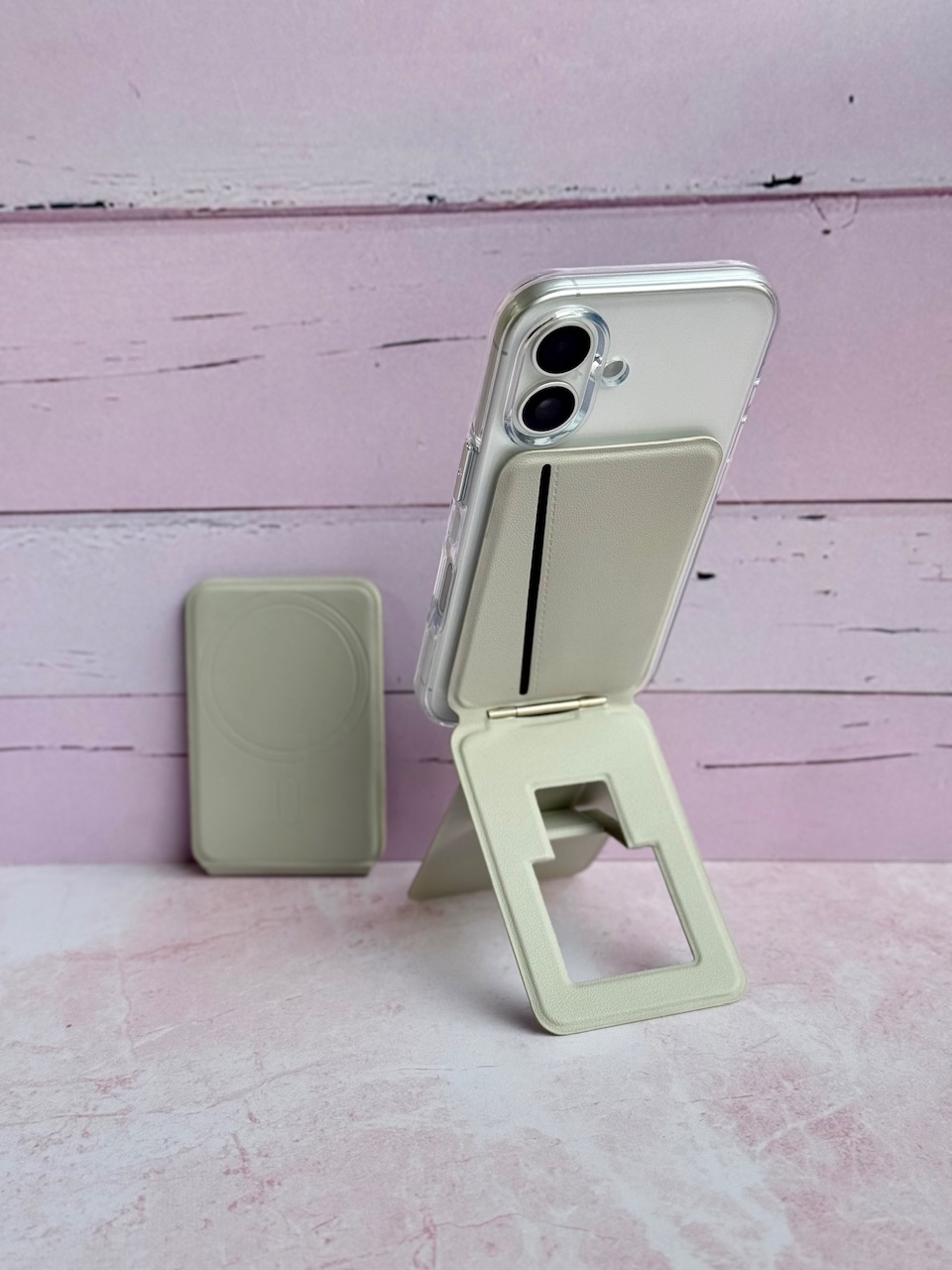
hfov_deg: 30.3
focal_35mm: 48
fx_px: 1760
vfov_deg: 39.7
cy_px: 635
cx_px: 476
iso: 80
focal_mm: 6.76
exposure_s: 1/975
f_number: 1.78
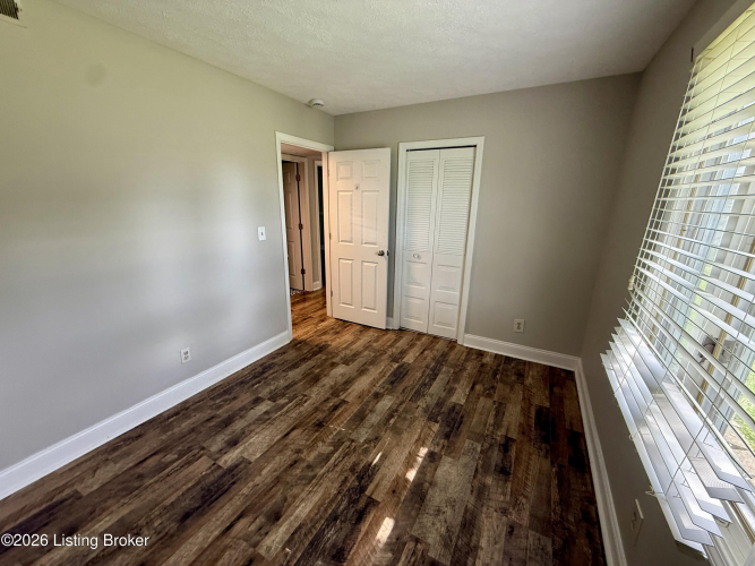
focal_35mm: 14
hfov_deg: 102.1
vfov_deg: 85.7
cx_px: 378
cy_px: 283
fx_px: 305
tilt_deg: -15.0
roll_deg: -0.8
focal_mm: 2.22
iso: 250
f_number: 2.2
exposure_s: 1/60
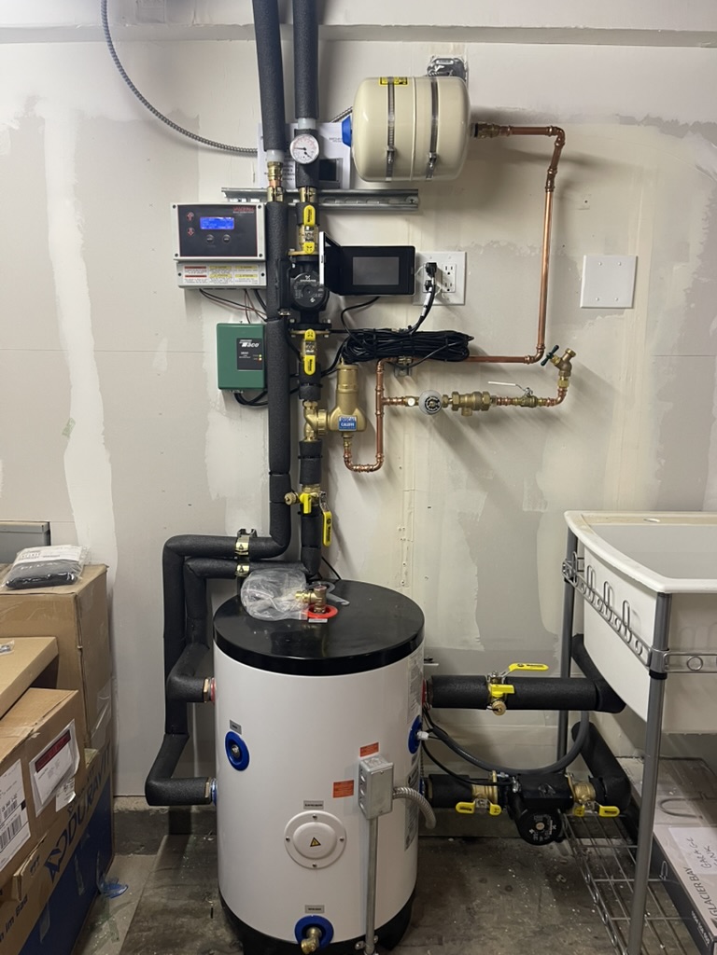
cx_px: 358
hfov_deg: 53.1
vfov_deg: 67.3
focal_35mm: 26
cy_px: 478
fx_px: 718
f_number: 1.6
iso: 200
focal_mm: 5.1
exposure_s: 1/60
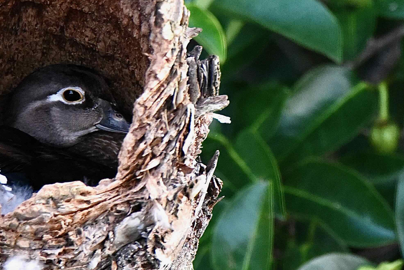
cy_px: 72
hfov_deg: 2.2
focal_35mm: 930
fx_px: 10440
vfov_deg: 1.5
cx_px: 133
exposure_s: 1/250
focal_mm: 500
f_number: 6.3
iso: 5000
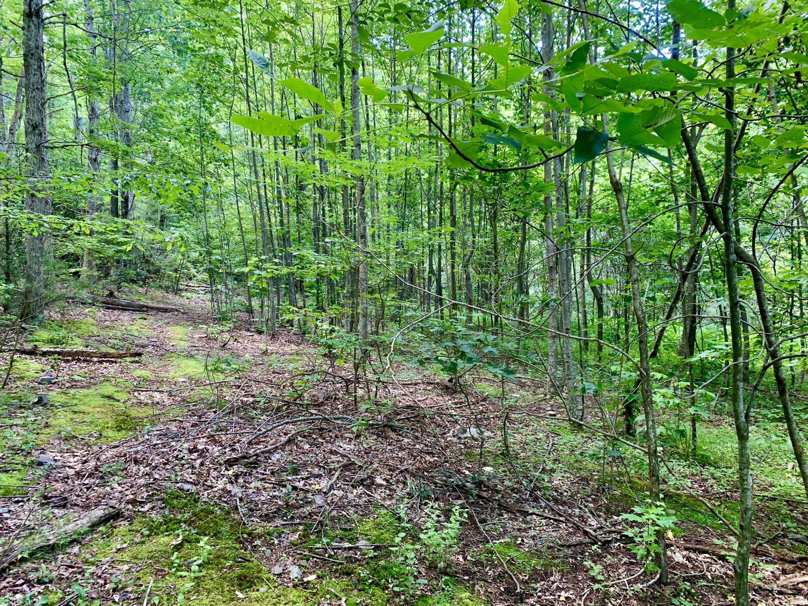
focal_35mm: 26
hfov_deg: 67.3
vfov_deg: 53.1
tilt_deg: -2.2
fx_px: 607
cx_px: 404
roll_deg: +2.7
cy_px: 303
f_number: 1.8
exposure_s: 1/60
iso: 125
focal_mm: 4.25
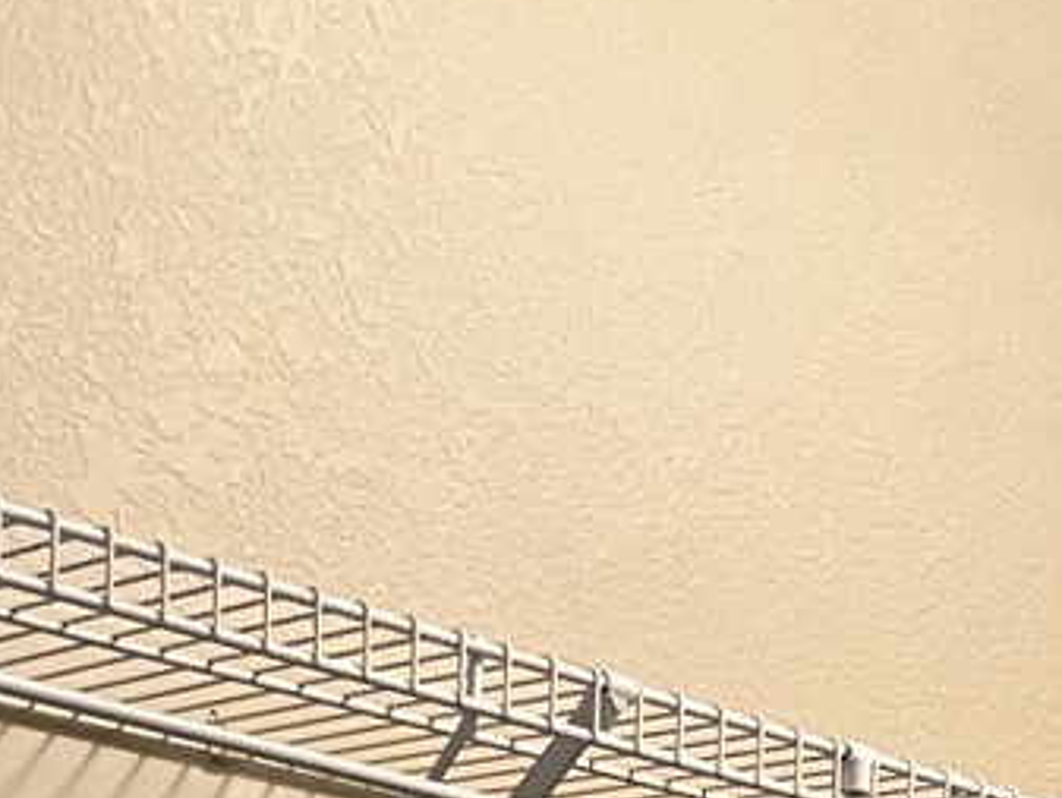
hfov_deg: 17.6
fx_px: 3407
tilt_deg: -4.2
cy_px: 1681
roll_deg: -3.2
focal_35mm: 111
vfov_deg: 11.7
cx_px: 794
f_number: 1.6
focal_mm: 5.1
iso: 500
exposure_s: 1/60
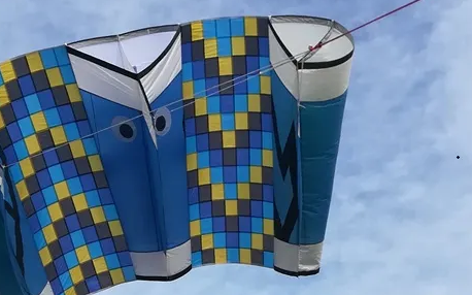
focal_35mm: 40
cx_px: 182
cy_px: 145
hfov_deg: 48.9
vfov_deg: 32.0
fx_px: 514
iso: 50
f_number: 2.2
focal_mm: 3.83
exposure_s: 1/573
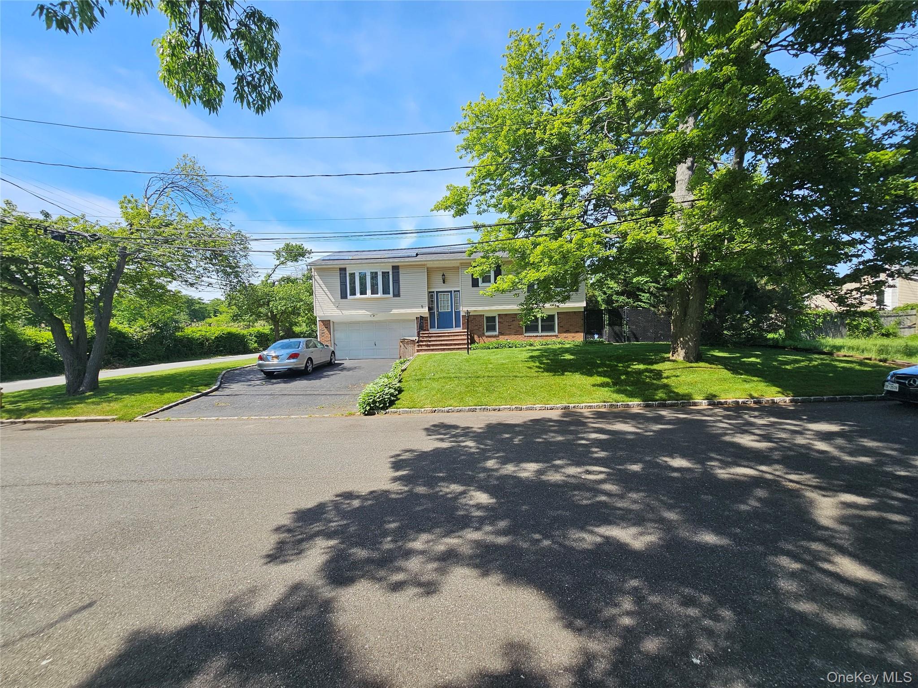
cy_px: 344
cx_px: 459
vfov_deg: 89.9
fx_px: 345
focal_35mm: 13
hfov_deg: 106.2
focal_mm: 2.2
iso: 50
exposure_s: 1/1199
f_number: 2.2
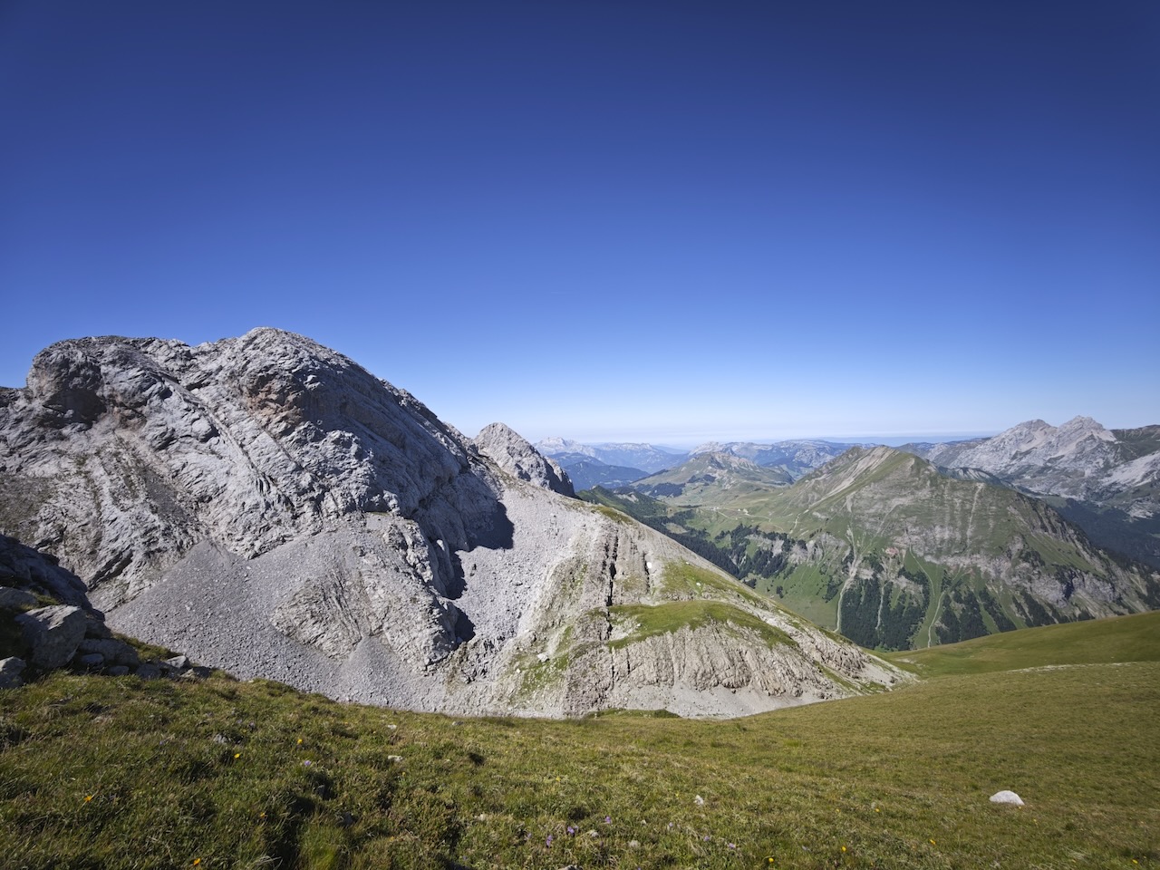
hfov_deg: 102.1
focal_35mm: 14
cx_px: 580
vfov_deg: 85.7
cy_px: 435
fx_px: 469
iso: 50
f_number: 2.2
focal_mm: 2.13
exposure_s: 1/298
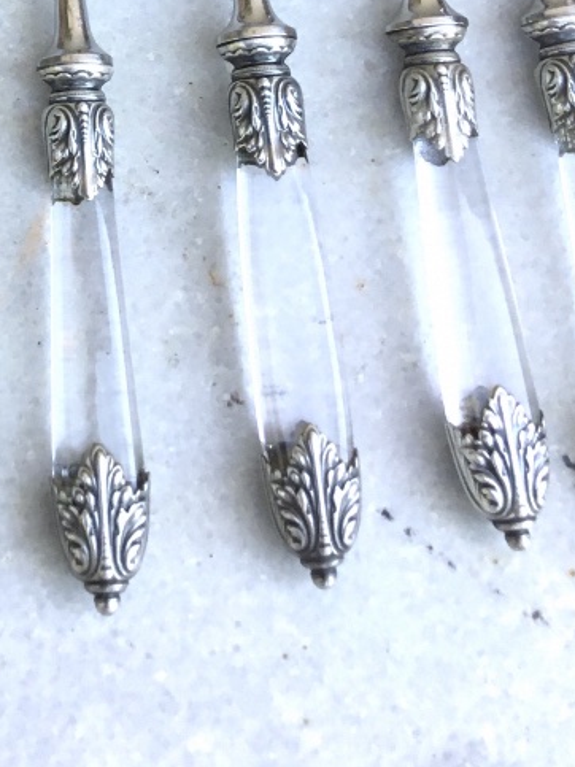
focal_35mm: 77
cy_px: -122
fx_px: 1706
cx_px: -73
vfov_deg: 23.4
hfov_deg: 18.3
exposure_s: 1/272
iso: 25
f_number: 2.4
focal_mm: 3.3
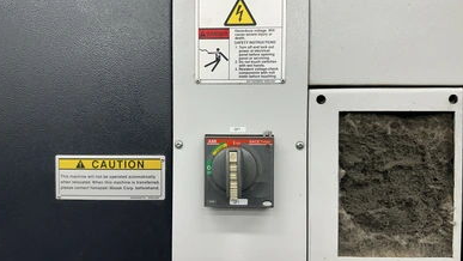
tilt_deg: -0.6
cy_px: 140
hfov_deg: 69.8
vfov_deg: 42.9
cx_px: 226
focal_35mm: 27
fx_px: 332
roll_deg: -0.9
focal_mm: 6.86
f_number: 1.78
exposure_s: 1/120
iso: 125
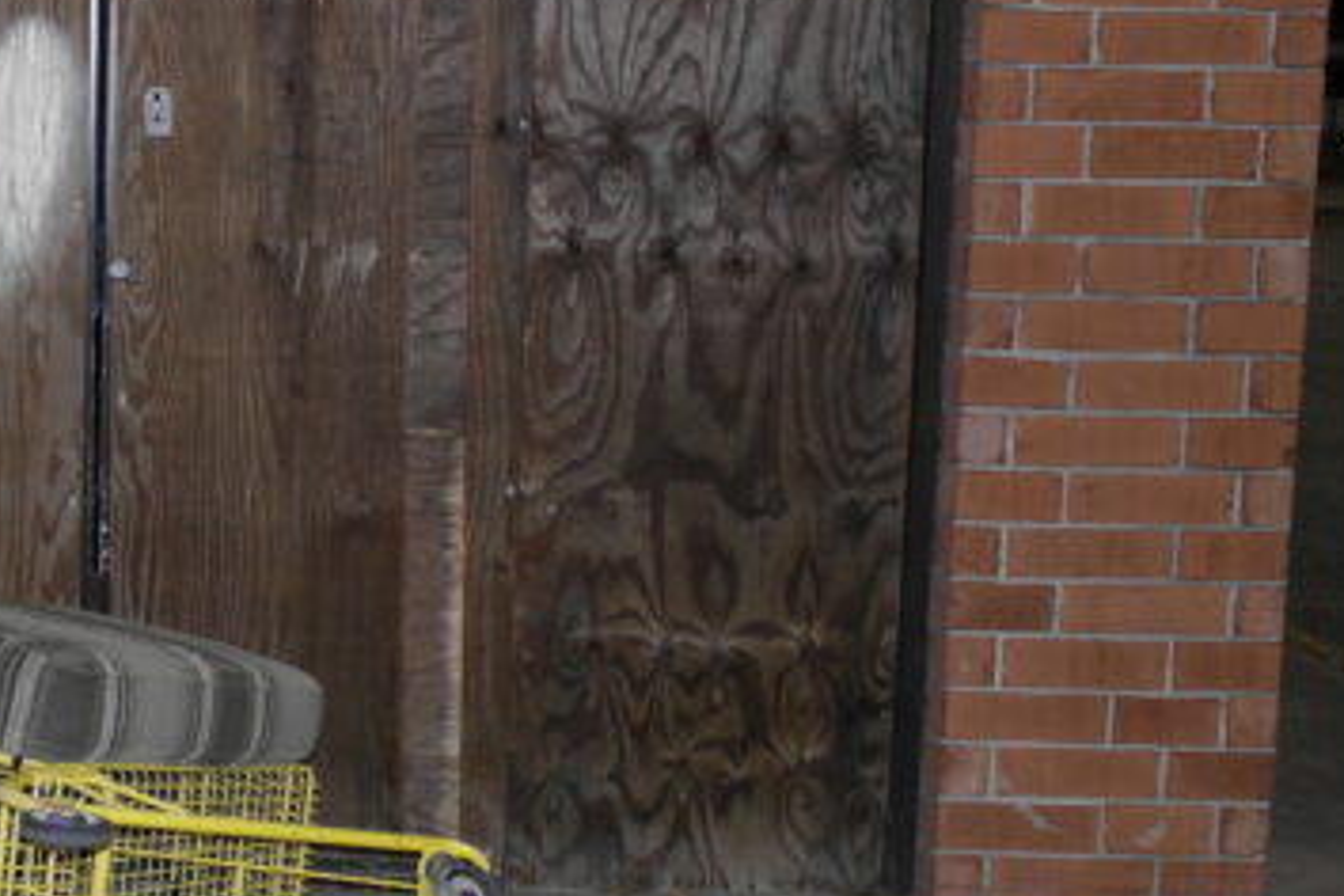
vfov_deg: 20.9
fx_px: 2426
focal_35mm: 65
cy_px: 368
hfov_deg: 29.6
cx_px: 121
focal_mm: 20
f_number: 3.5
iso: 400
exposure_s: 1/40
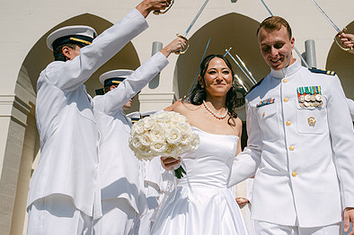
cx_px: 256
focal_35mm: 42
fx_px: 413
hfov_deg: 45.2
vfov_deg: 31.8
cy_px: 125
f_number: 4
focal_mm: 28
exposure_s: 1/5000
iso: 100
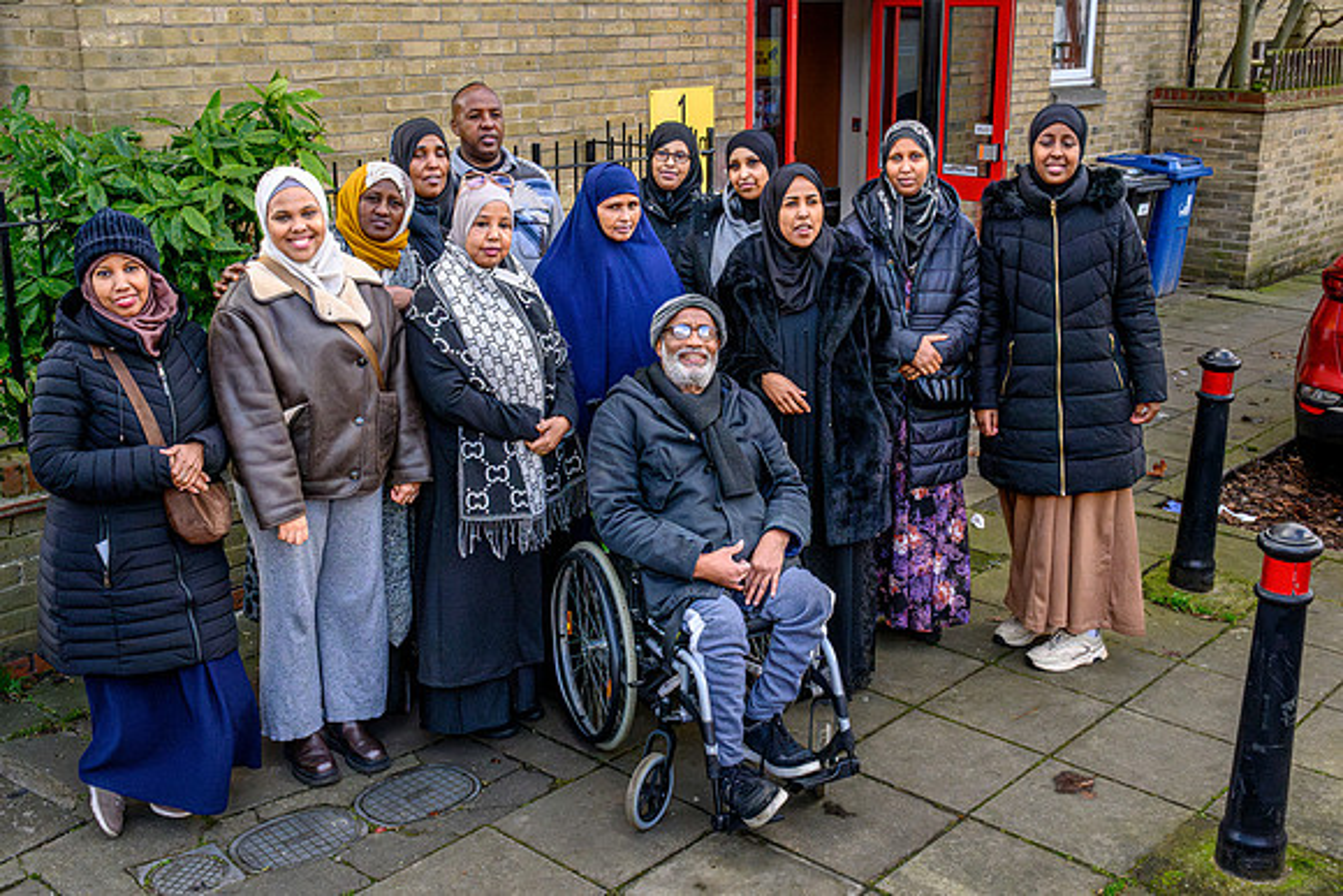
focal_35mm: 39
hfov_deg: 49.7
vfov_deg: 34.3
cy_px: 418
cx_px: 660
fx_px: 1449
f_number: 13
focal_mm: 35
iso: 12800
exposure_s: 1/500
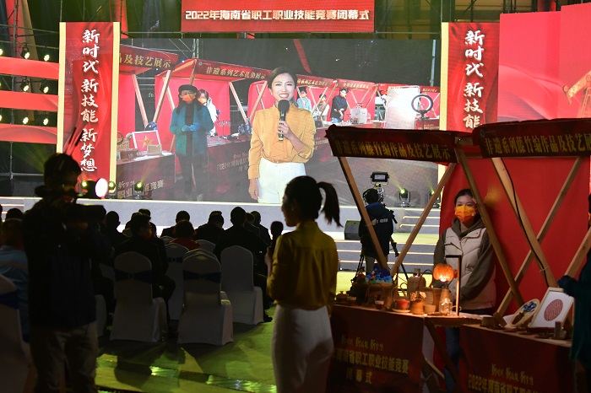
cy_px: 196
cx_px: 296
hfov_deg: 22.6
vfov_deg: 15.2
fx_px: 1477
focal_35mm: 90
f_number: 4.5
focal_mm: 60
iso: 1600
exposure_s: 1/160
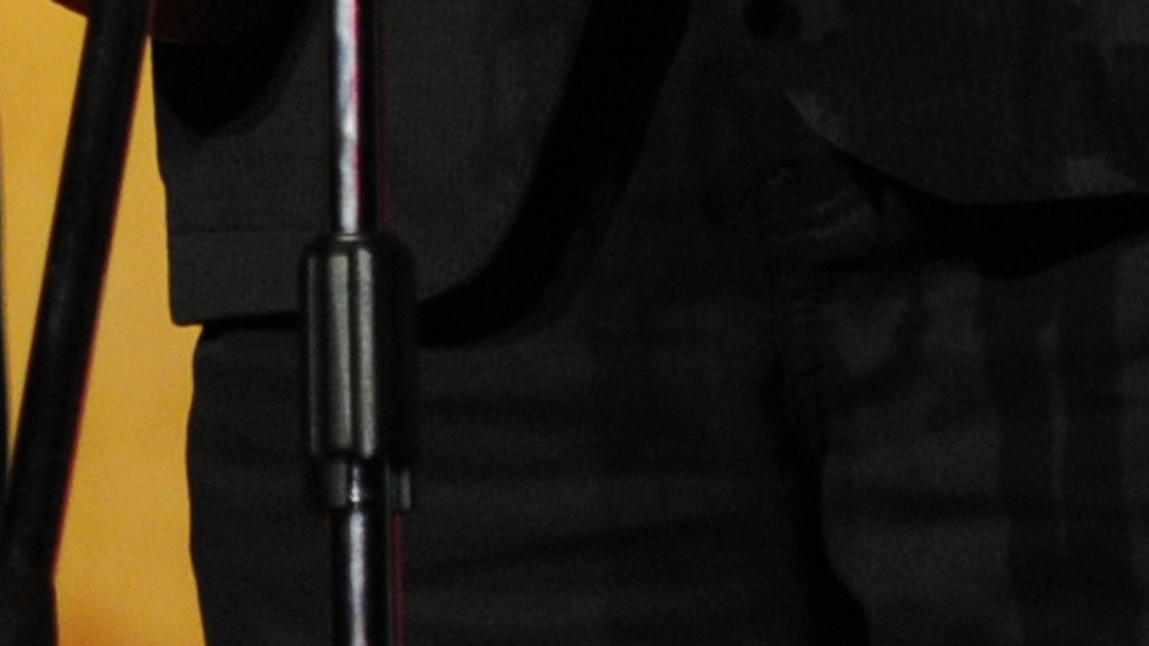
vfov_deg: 0.9
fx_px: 40400
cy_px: -1638
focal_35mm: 1326
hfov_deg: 1.6
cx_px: 146
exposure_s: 1/100
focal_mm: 135
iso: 640
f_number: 3.2
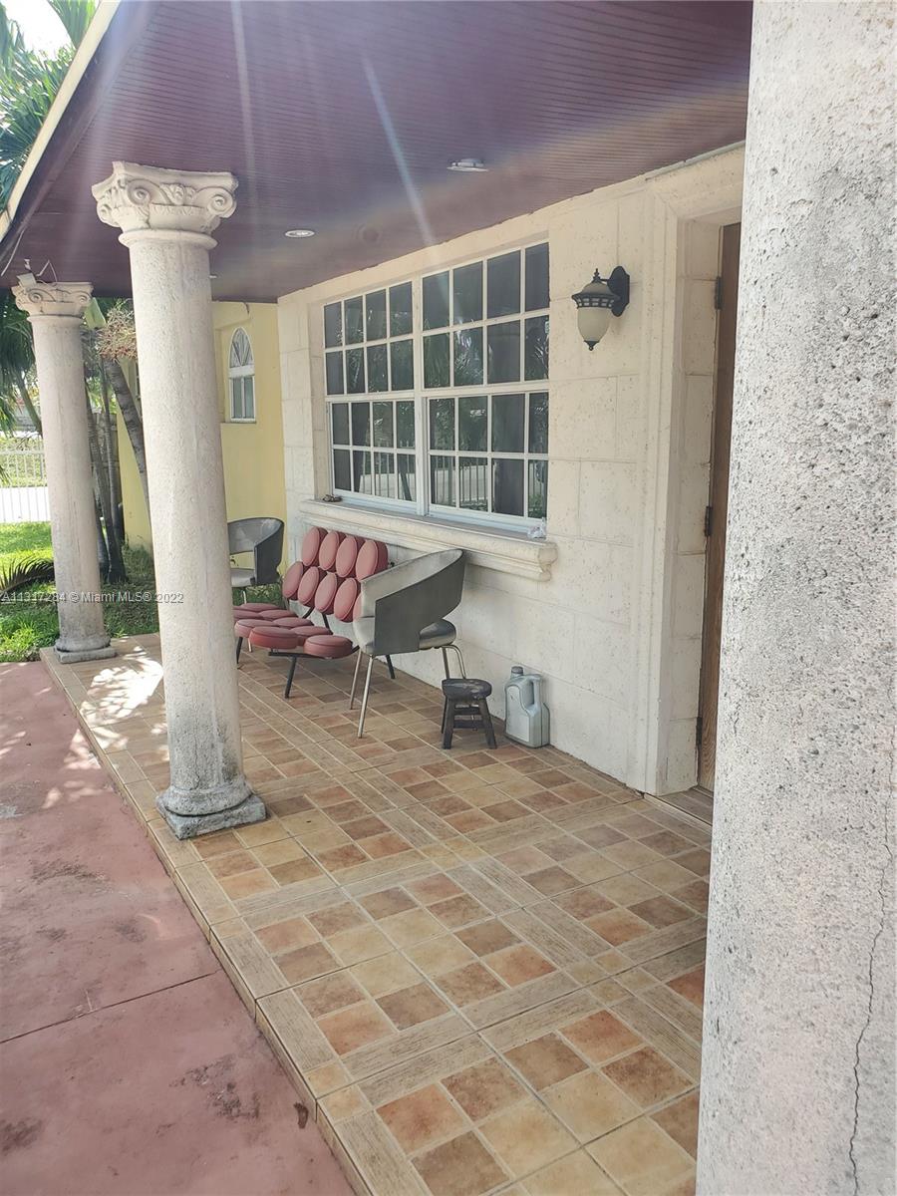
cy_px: 598
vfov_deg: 67.3
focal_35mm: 26
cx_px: 448
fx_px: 898
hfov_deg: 53.1
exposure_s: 1/391
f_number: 2.4
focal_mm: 4.3
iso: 50
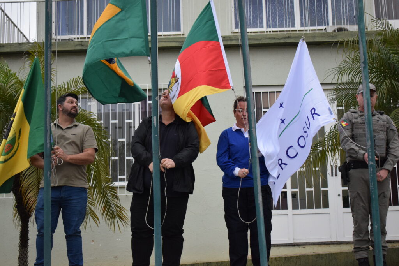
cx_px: 200
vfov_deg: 23.8
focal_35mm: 57
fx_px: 632
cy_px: 133
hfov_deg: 35.0
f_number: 4.8
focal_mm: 38
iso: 2500
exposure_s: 1/500
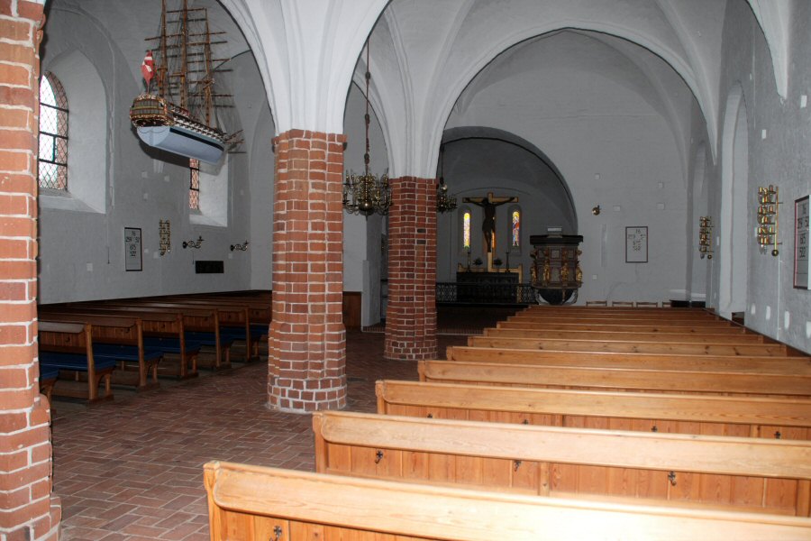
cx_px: 406
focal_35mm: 27
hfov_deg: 67.4
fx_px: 608
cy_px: 270
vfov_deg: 47.9
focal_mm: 18
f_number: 4
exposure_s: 1/60
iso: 200
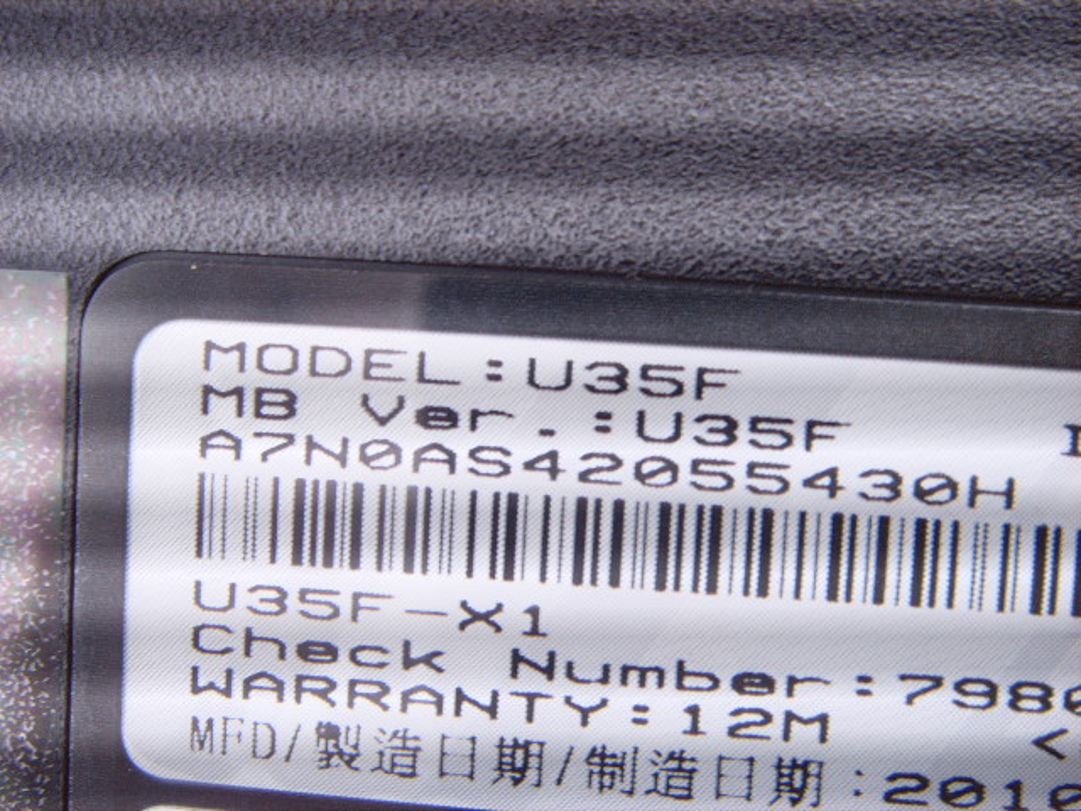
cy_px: 406
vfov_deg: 36.8
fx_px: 1218
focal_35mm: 39
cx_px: 540
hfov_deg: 47.9
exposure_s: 1/8
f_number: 3.5
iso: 63
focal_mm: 6.6
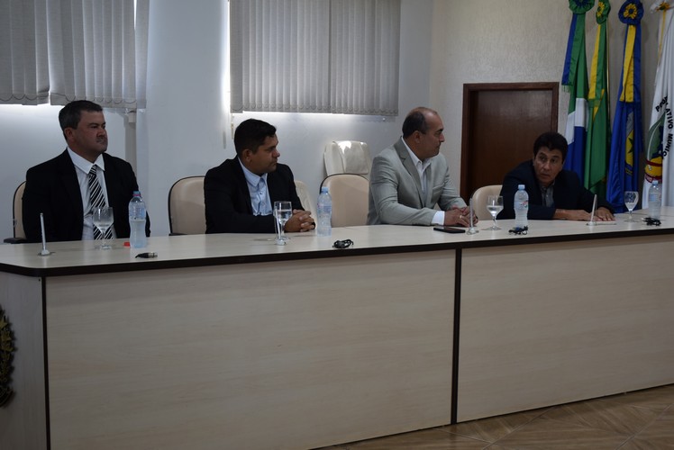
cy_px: 225
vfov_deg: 29.0
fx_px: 871
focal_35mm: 46
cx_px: 337
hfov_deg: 42.3
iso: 400
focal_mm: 31
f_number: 4
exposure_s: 1/60
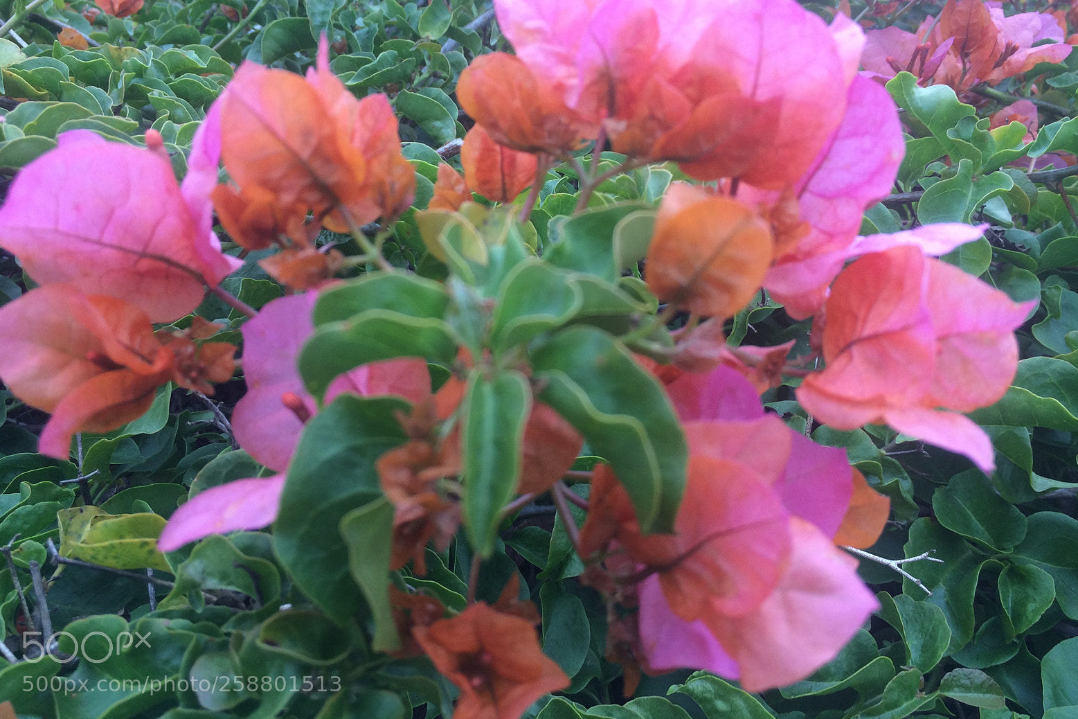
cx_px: 533
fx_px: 928
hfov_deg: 60.3
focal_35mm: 31
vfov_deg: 42.3
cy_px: 323
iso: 32
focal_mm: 4.15
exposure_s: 1/177
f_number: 2.2
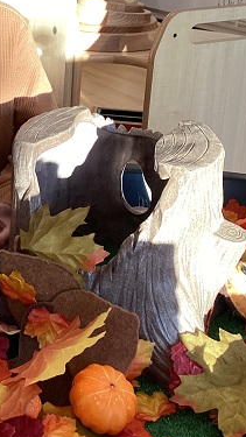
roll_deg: +0.8
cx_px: -34
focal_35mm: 60
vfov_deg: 34.4
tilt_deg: -21.0
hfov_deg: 19.1
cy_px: 131
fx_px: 696
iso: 50
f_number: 2.4
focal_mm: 3.3
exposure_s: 1/50
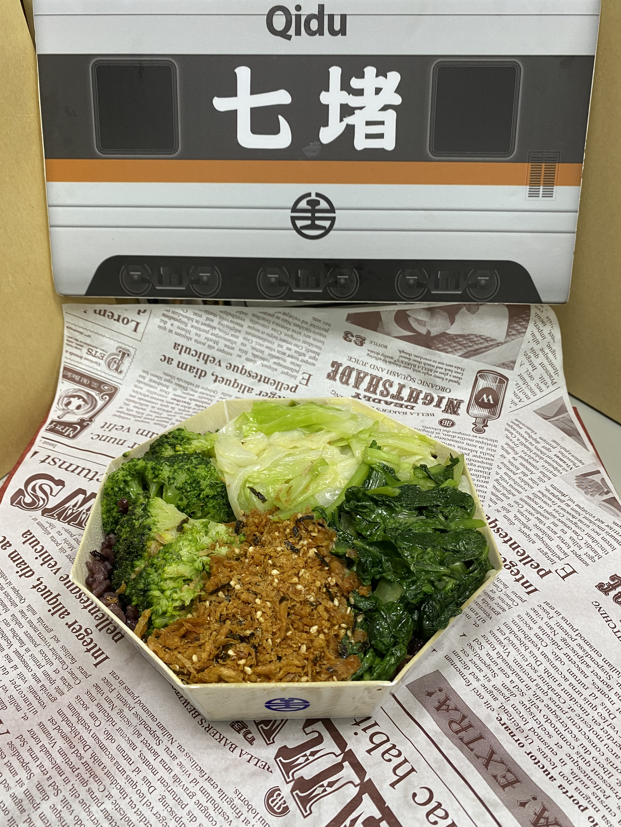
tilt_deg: -35.4
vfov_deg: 67.3
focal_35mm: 26
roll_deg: +1.4
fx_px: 622
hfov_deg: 53.1
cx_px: 310
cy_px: 414
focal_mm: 4.25
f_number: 1.8
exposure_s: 1/60
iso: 80
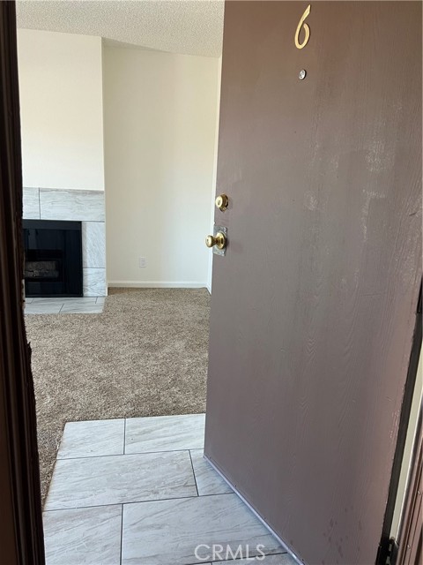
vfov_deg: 67.3
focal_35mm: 26
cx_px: 212
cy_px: 282
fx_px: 424
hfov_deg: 53.1
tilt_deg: -13.9
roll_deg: -2.2
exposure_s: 1/88
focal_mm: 5.7
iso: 125
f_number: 1.5
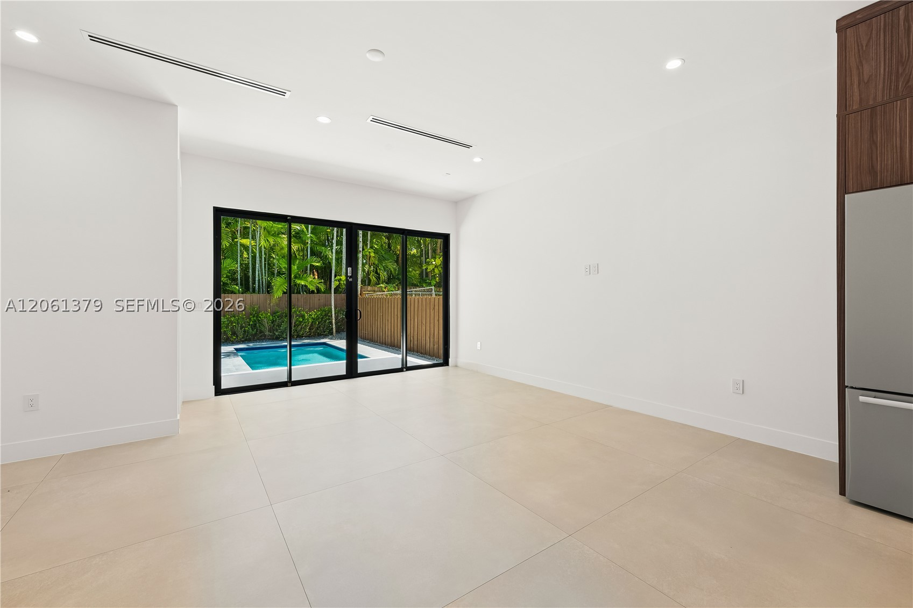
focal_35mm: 14
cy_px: 304
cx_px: 456
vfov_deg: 81.2
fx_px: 355
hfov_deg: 104.3
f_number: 11
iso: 200
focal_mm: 14
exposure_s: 1/25
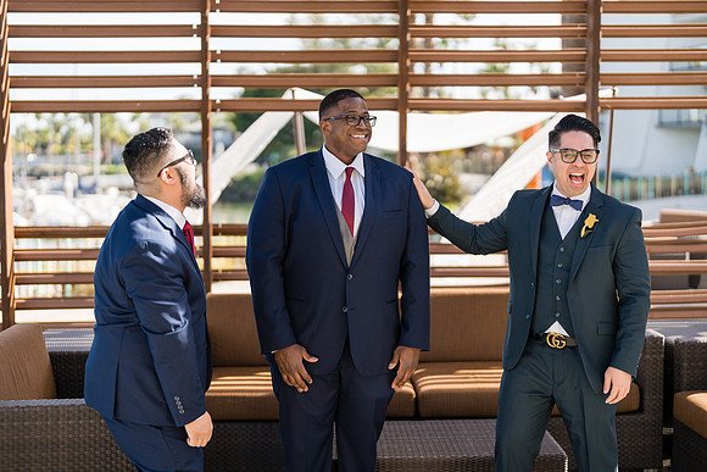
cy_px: 236
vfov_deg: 27.0
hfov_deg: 39.6
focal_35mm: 50
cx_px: 354
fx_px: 982
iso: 100
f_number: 1.2
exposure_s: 1/3200
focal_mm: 50
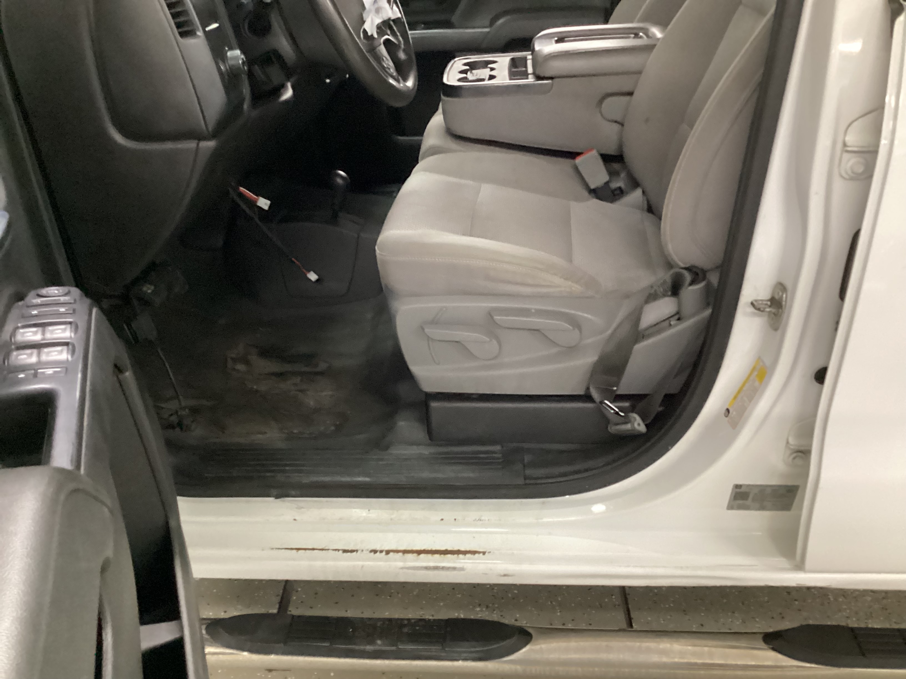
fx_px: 811
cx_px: 453
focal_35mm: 31
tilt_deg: -29.7
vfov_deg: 45.4
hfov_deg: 58.4
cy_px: 340
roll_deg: +1.0
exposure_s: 1/30
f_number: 2.4
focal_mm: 3.3
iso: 640
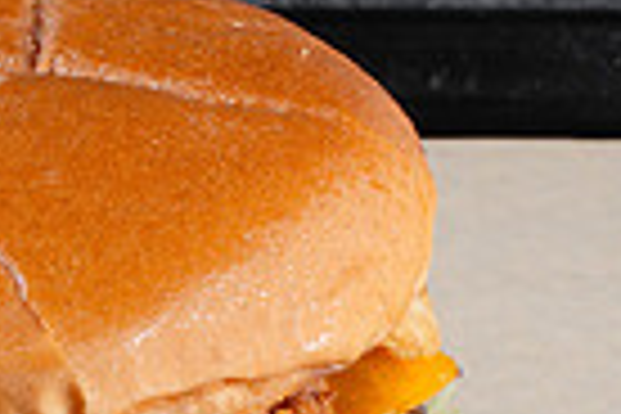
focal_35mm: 217
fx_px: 3743
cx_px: 76
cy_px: 565
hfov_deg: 9.4
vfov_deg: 6.3
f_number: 14
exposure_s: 1/200
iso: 250
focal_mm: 50
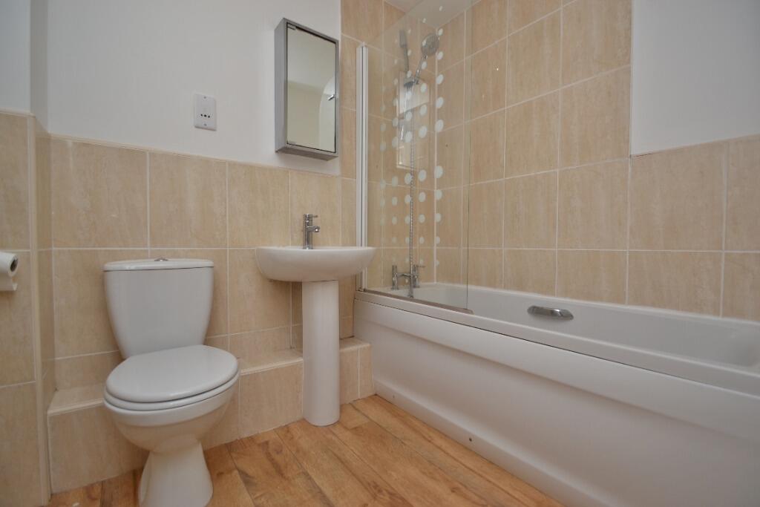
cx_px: 380
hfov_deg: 100.4
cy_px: 254
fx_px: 317
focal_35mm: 15
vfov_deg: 77.3
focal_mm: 10
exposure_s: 1/125
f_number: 3.5
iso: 100
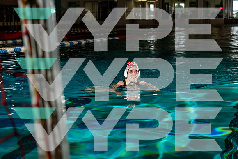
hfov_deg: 28.8
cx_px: 119
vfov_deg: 19.5
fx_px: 463
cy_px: 80
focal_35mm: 70
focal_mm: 70
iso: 100
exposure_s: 1/250
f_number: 4
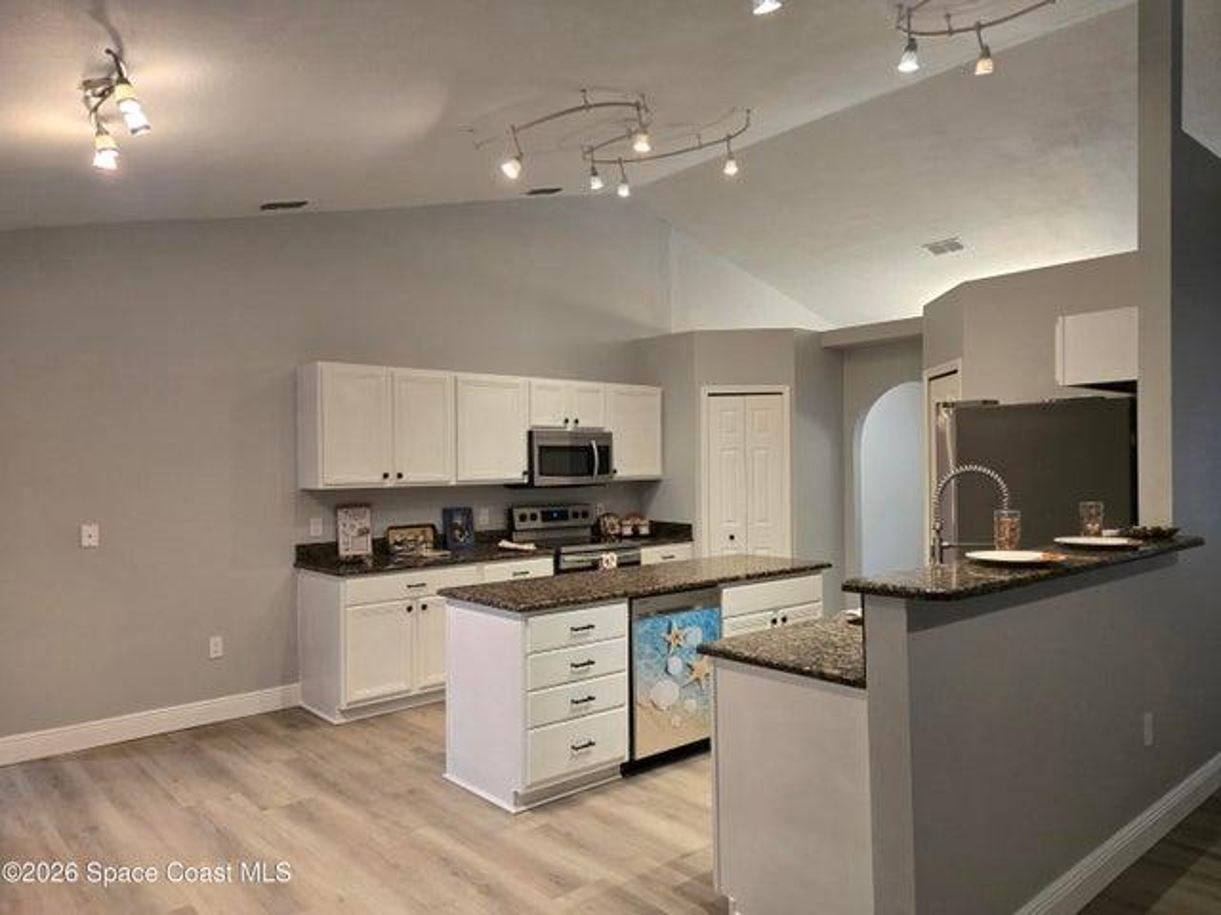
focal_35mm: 23
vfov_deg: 58.9
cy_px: 458
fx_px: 811
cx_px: 610
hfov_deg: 73.9
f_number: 1.8
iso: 500
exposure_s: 1/120
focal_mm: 5.4
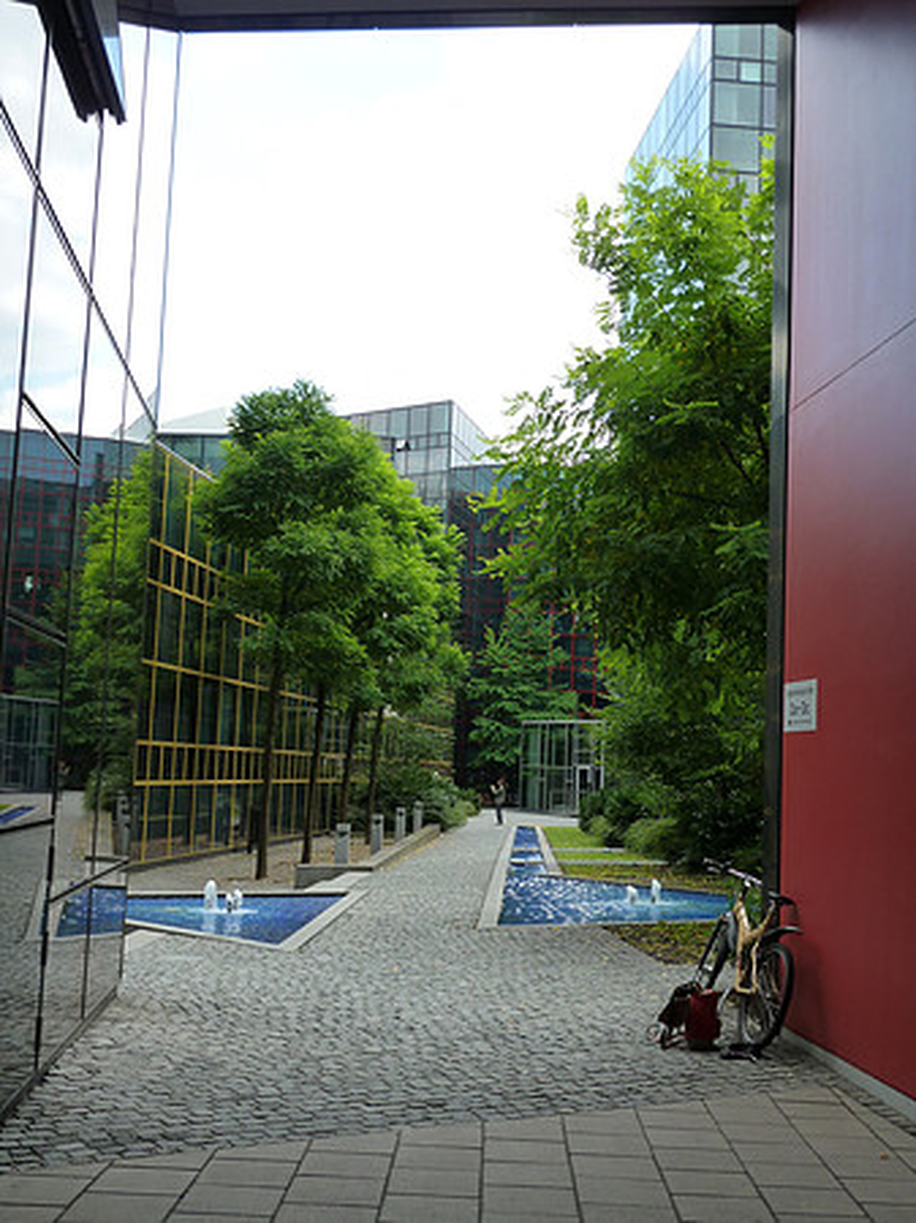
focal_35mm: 42
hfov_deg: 34.3
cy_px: 612
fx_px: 1483
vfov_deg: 44.8
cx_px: 458
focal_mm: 6.9
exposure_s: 1/100
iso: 125
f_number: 4
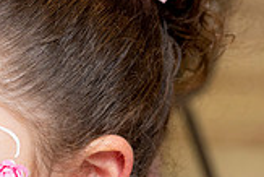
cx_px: -79
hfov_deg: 10.8
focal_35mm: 185
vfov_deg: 7.3
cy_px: 240
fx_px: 1358
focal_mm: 52
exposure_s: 1/100
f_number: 5
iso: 400
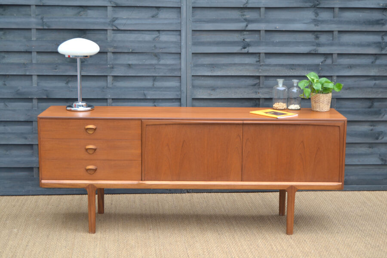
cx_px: 194
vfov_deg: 22.6
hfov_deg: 33.4
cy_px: 129
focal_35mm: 60
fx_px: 645
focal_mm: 40
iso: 280
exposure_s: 1/125
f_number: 5
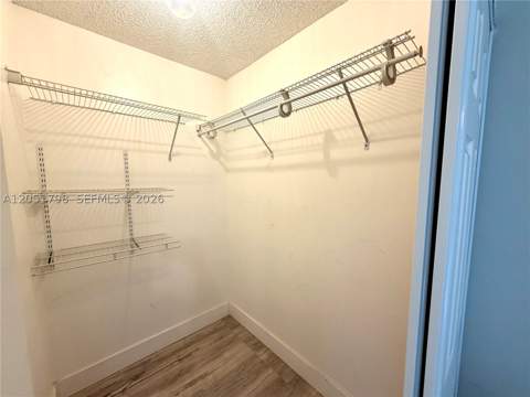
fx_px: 214
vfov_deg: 85.7
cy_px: 198
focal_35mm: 14
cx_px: 265
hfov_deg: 102.1
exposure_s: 1/120
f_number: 2.2
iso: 200
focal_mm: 2.22
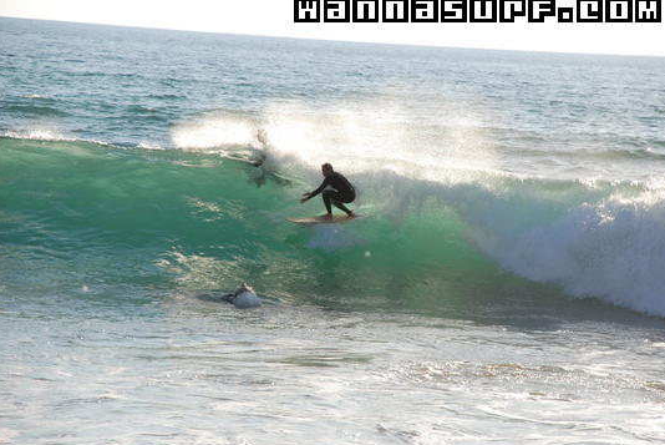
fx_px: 3855
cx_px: 339
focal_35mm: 209
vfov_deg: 6.6
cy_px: 219
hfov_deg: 9.9
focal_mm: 135
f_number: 8
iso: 400
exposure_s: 1/1000
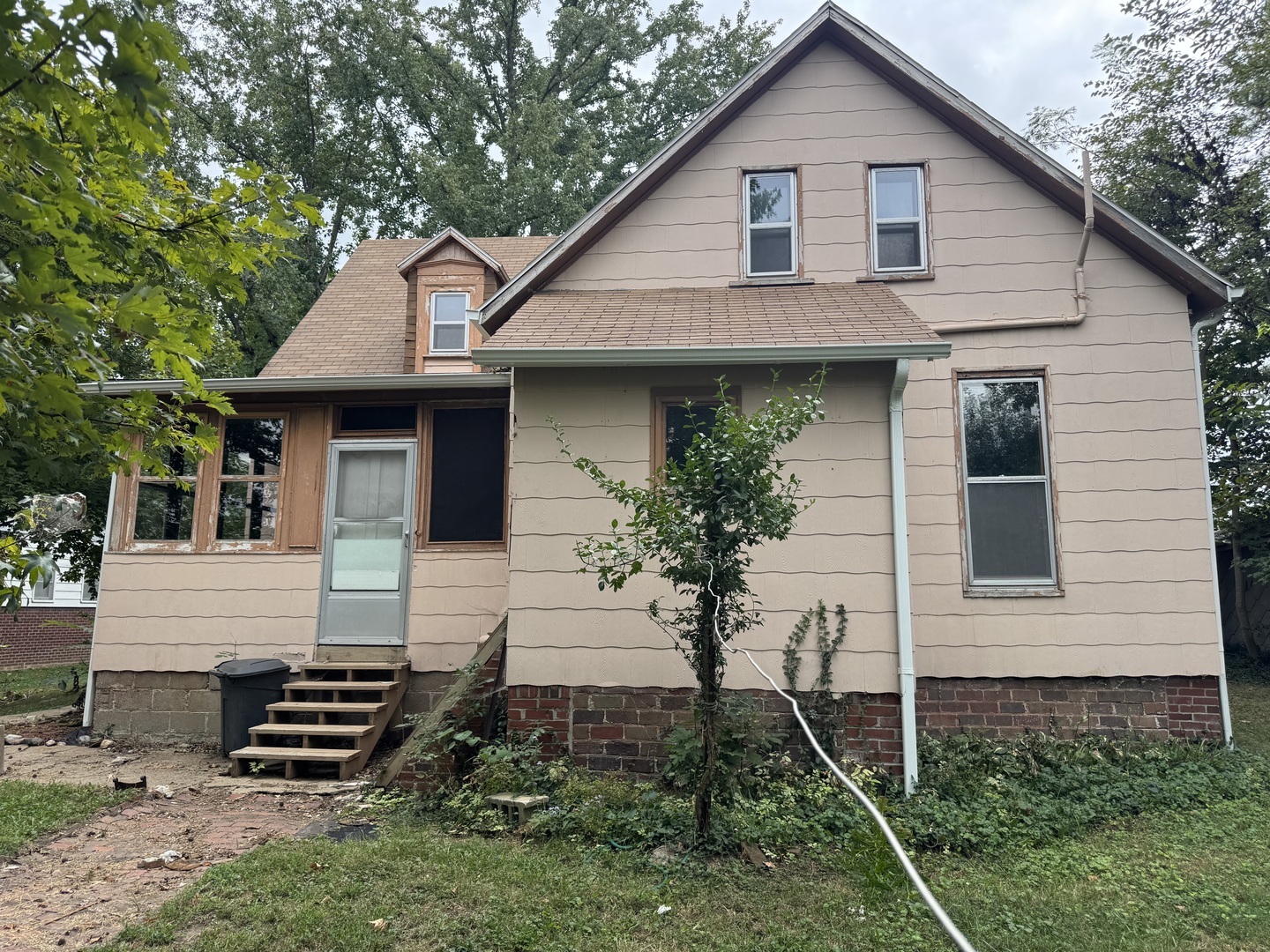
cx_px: 635
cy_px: 476
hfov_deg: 71.6
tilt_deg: +8.0
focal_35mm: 24
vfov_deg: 56.8
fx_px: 881
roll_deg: -0.9
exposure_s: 1/1238
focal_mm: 6.76
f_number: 1.78
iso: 80
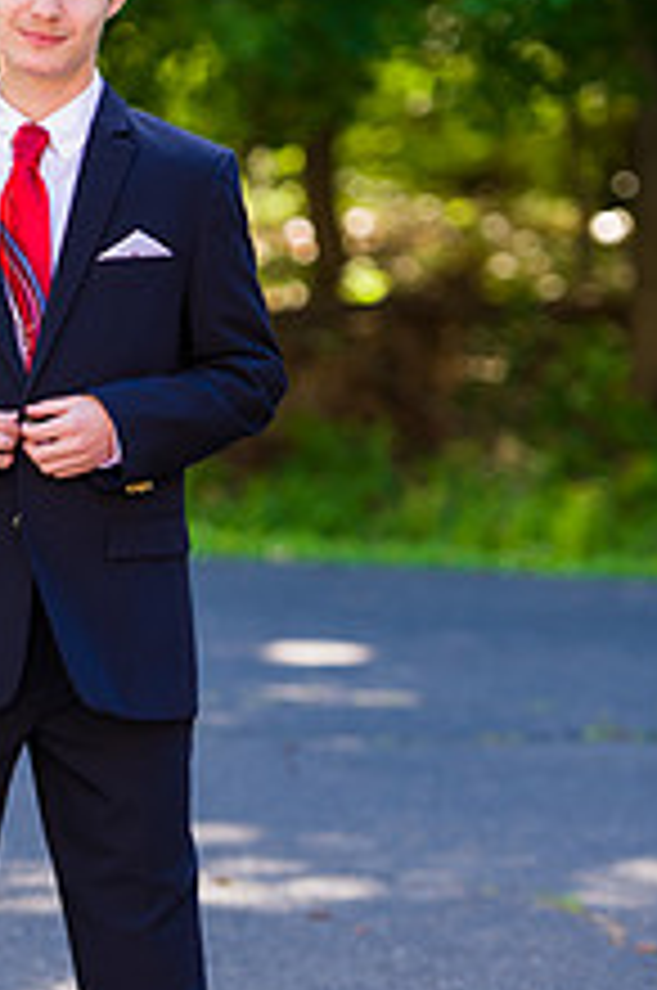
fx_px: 6755
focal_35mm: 246
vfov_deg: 8.4
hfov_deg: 5.6
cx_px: 22
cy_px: 441
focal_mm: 120
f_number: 3.2
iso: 200
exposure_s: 1/200
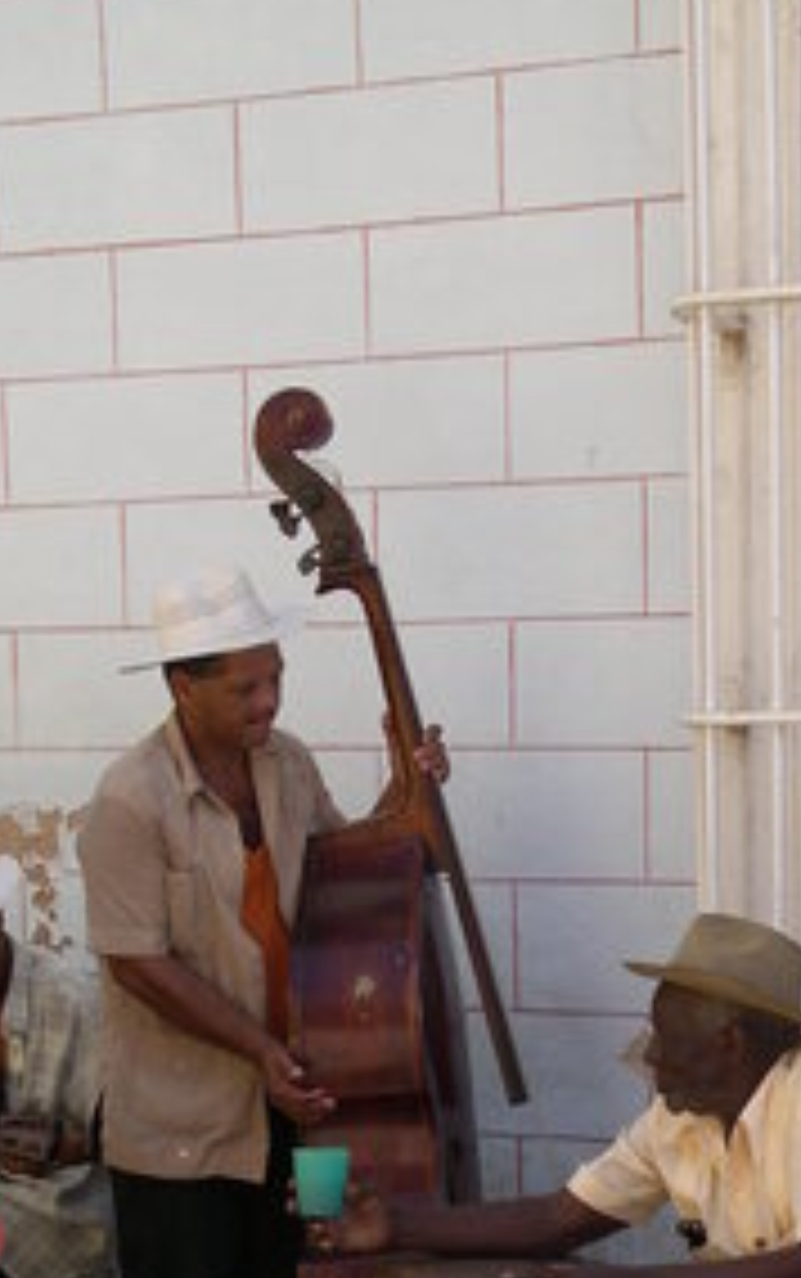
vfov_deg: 17.1
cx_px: 680
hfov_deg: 10.9
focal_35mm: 120
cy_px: 1136
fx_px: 4183
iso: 80
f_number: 4.2
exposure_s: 1/200
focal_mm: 12.8
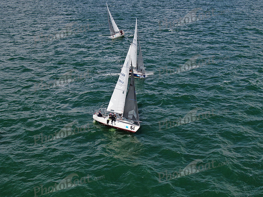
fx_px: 365
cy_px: 98
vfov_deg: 30.3
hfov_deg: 39.7
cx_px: 132
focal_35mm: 48
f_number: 3.8
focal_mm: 8.6
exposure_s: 1/1000
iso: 100
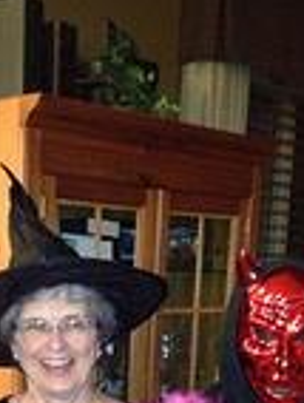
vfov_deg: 21.7
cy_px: 423
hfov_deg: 17.0
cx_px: 33
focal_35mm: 86
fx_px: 1004
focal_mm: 4.28
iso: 800
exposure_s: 1/16
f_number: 2.4
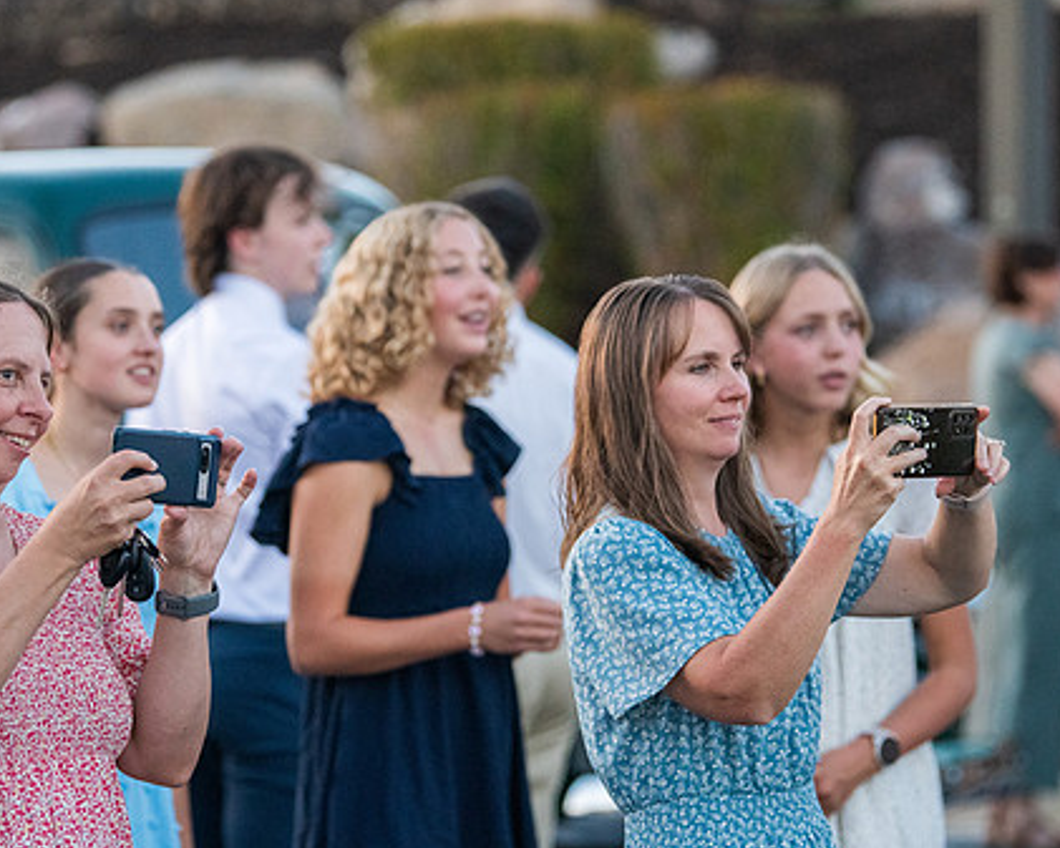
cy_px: 430
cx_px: 433
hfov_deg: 10.4
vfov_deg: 8.3
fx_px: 5837
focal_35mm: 186
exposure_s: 1/1600
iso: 3200
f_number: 2.8
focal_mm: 120
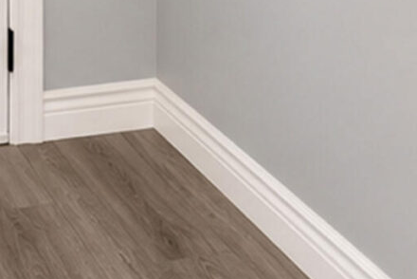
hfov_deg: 20.7
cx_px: -53
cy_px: -342
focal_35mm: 93
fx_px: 1078
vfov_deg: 12.3
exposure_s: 1/80
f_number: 8
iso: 2000
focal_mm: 10.4
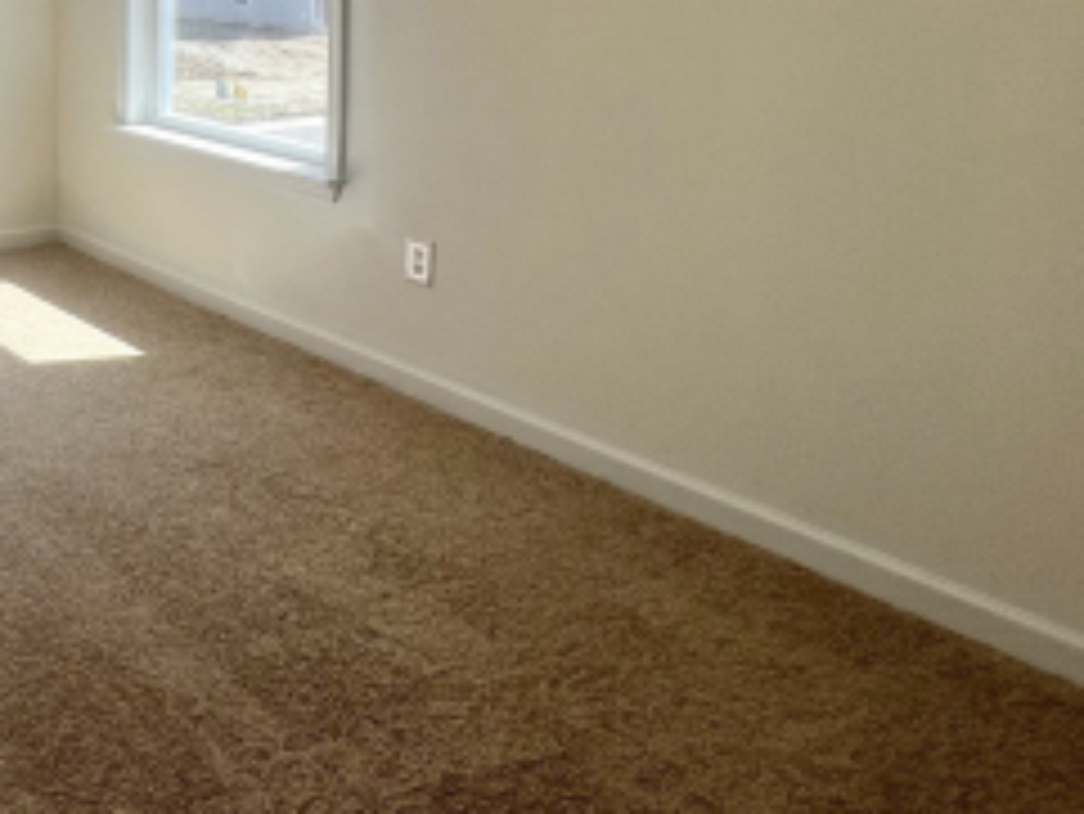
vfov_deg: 36.4
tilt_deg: -5.2
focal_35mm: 36
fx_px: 1128
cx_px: -160
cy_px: 36
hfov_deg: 39.7
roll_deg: +0.5
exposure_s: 1/515
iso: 32
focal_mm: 1.57
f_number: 1.8
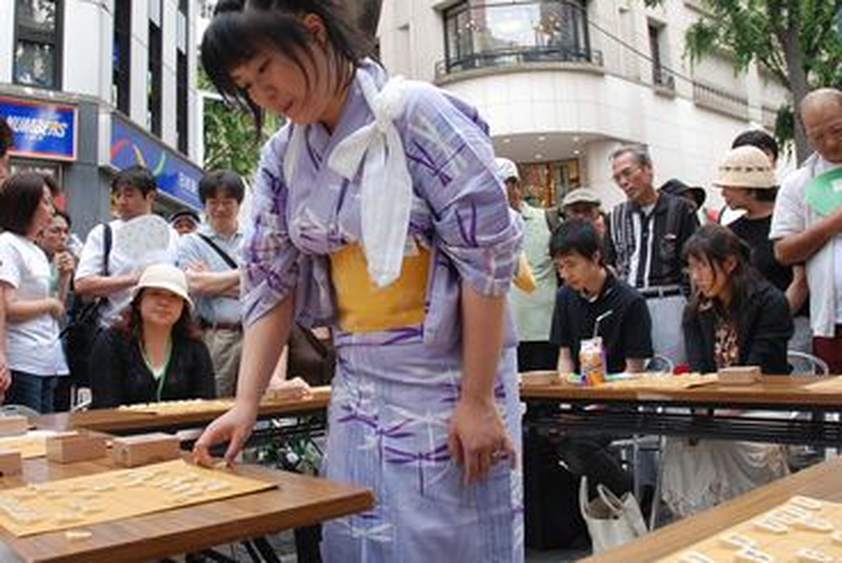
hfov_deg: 57.0
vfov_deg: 40.0
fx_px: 772
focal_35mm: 33
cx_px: 368
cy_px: 248
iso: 200
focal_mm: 18
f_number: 5
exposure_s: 1/100
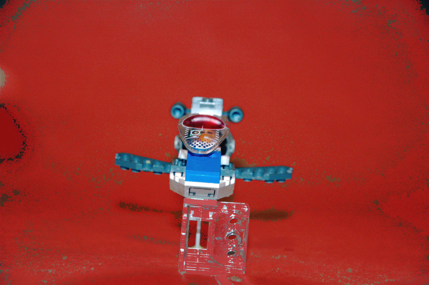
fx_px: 1250
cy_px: 142
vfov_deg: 13.0
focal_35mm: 105
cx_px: 214
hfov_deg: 19.5
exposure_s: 1/60
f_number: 4.5
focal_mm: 70
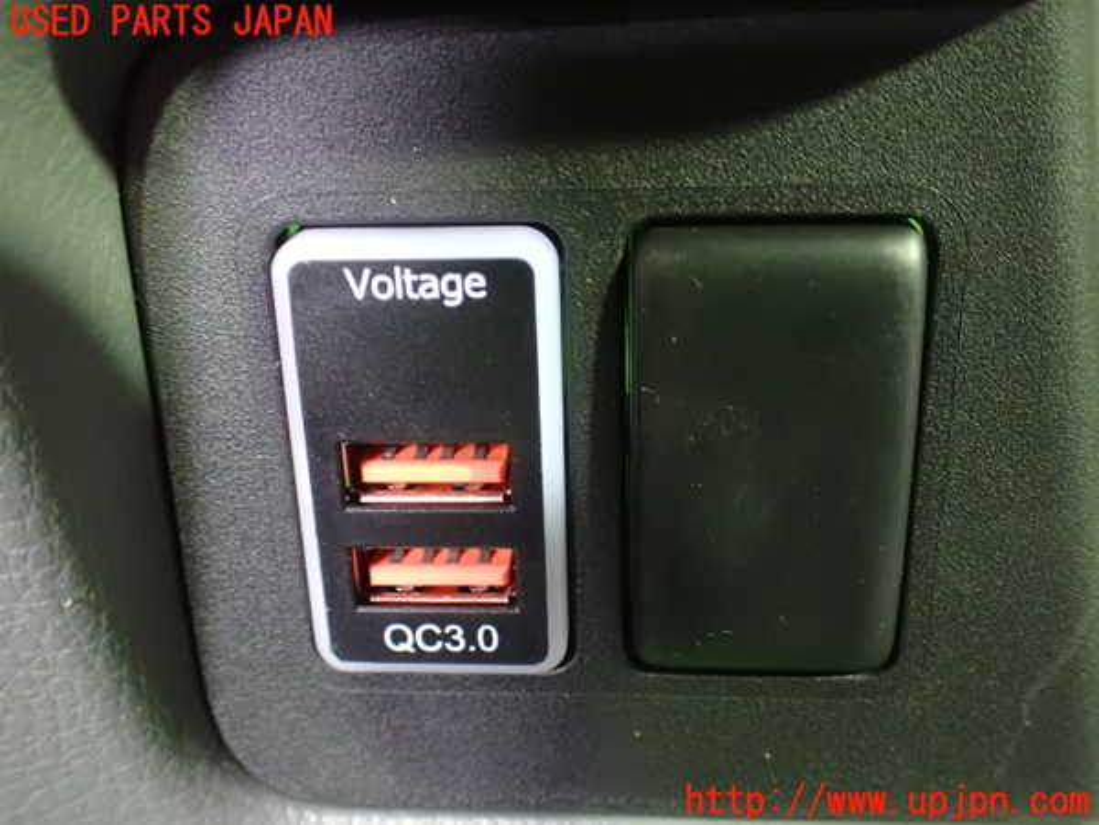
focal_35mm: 36
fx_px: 1143
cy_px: 412
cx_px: 550
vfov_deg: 39.7
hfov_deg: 51.4
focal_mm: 6.37
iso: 1600
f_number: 2.5
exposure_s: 1/25
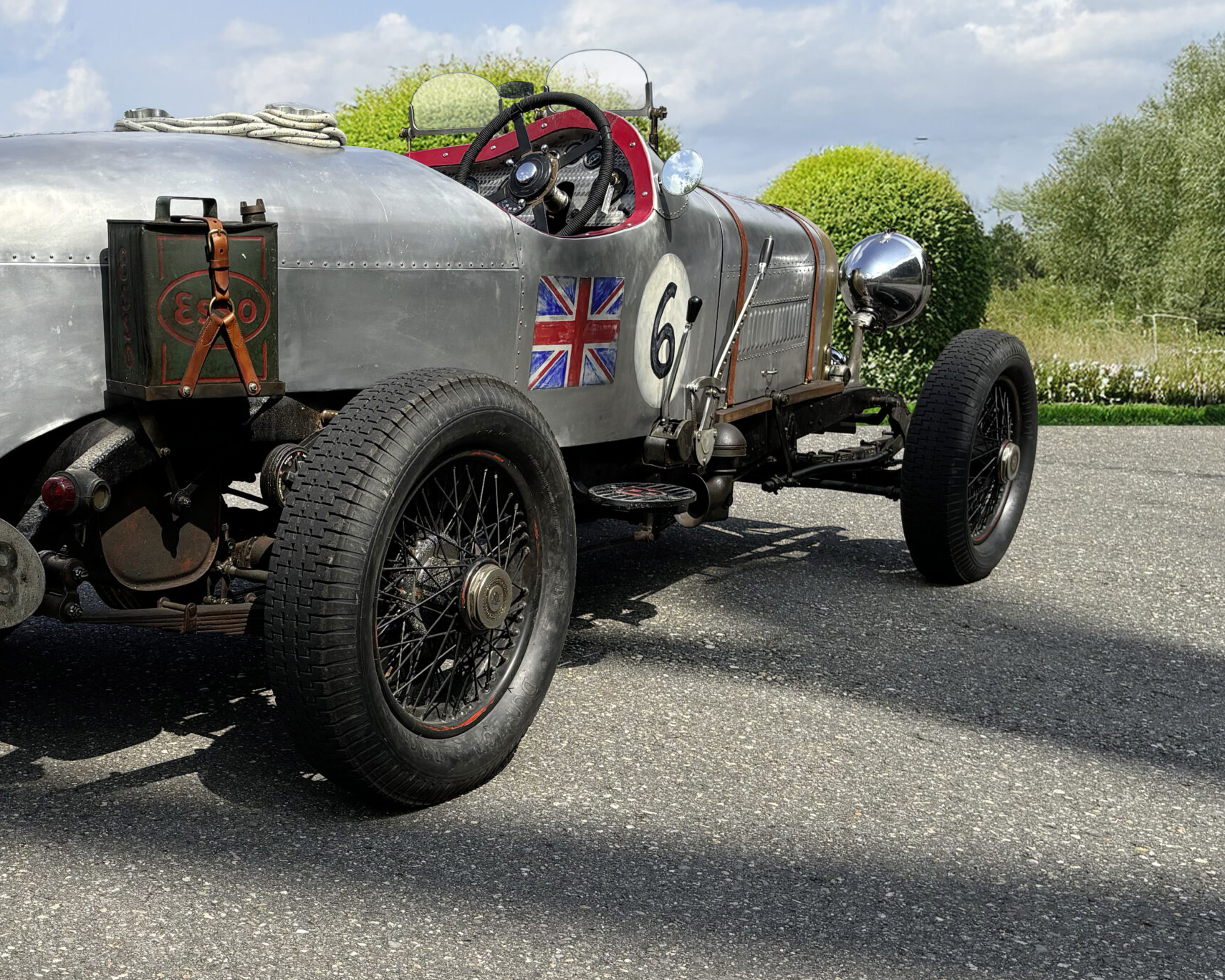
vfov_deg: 39.0
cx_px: 330
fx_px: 1378
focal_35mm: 38
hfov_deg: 46.5
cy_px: 408
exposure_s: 1/2710
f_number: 1.6
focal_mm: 5.96
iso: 50
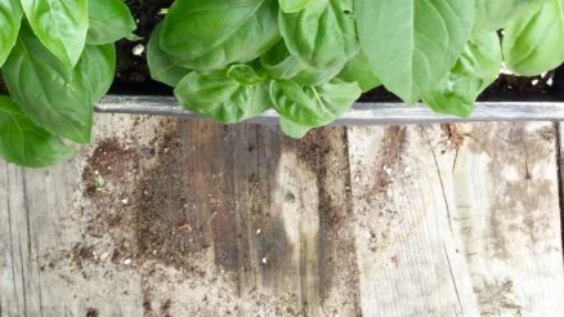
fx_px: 1181
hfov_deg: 25.9
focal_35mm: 79
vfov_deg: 14.8
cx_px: 48
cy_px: -62
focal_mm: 3.3
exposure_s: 1/179
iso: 25
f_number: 2.4
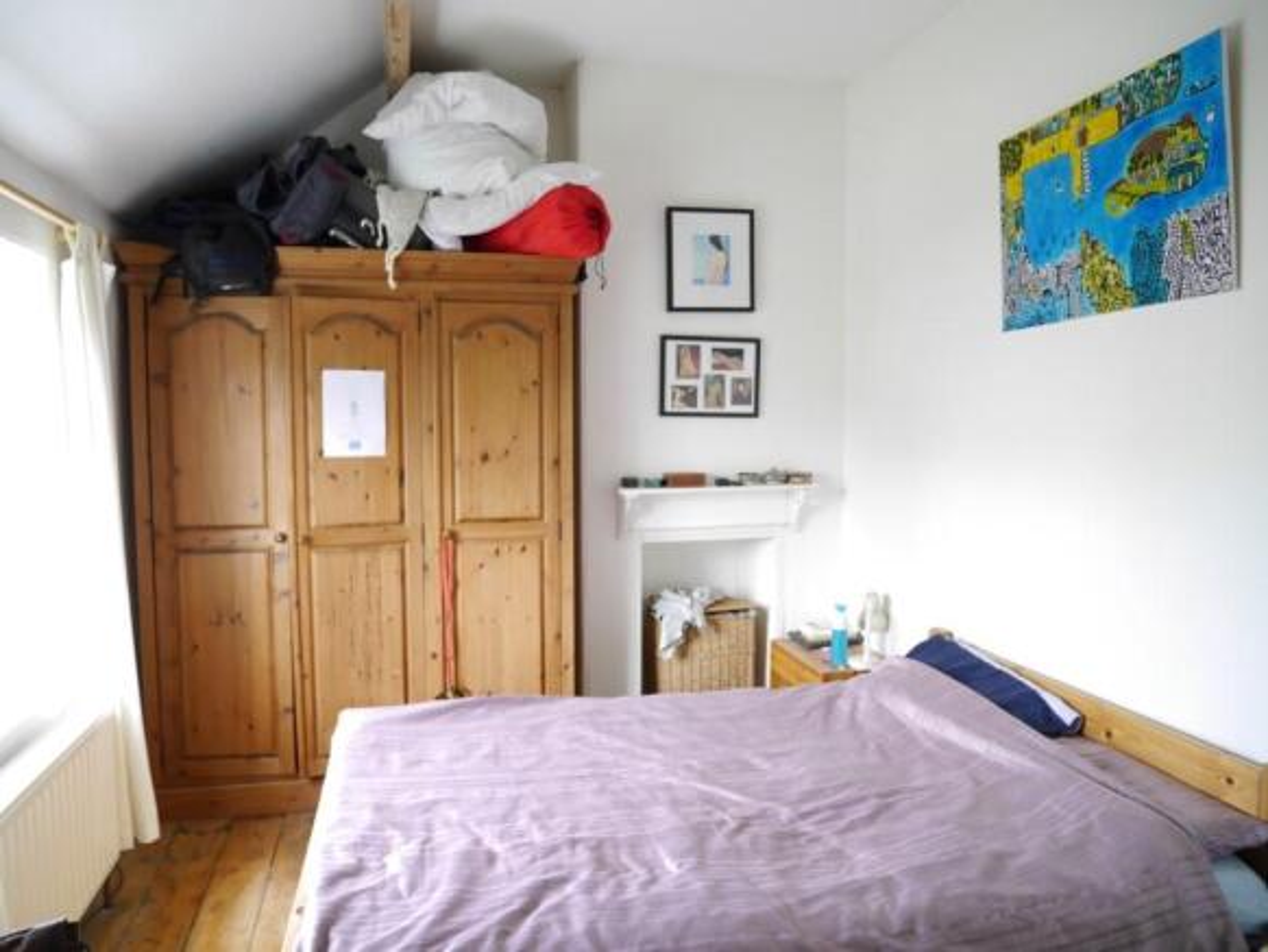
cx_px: 634
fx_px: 879
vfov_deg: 56.9
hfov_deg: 71.6
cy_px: 476
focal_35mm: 24
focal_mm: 12
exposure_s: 1/60
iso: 1000
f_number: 3.5
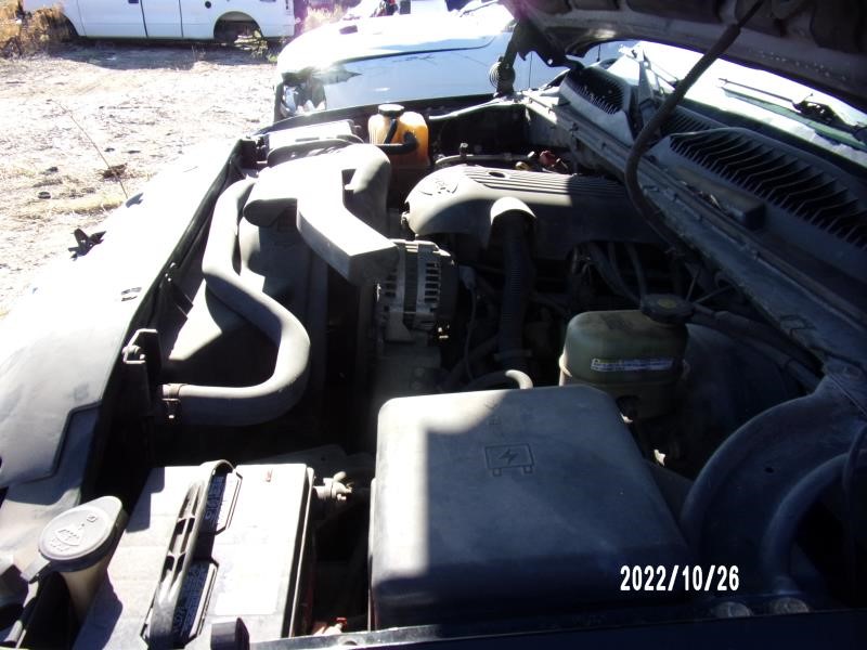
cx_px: 434
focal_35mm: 24
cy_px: 325
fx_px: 601
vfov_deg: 56.8
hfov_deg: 71.6
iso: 80
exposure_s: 1/280
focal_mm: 4.3
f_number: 3.3
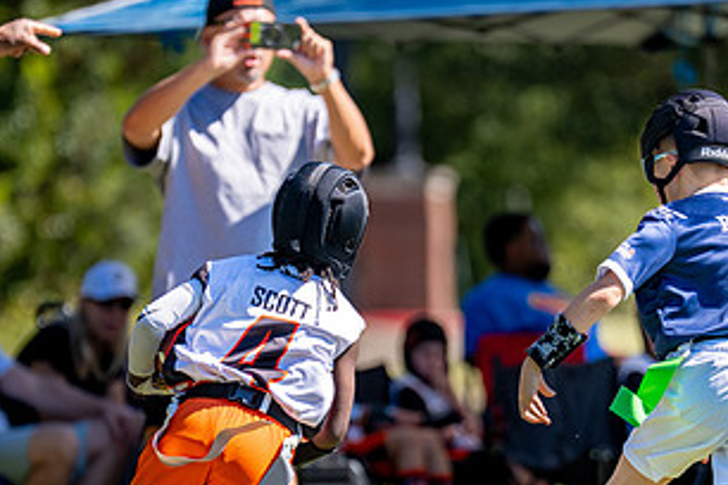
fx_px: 10333
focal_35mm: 511
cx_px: 415
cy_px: 325
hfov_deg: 4.0
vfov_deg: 2.7
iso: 160
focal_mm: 200
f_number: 2.8
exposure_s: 1/2000
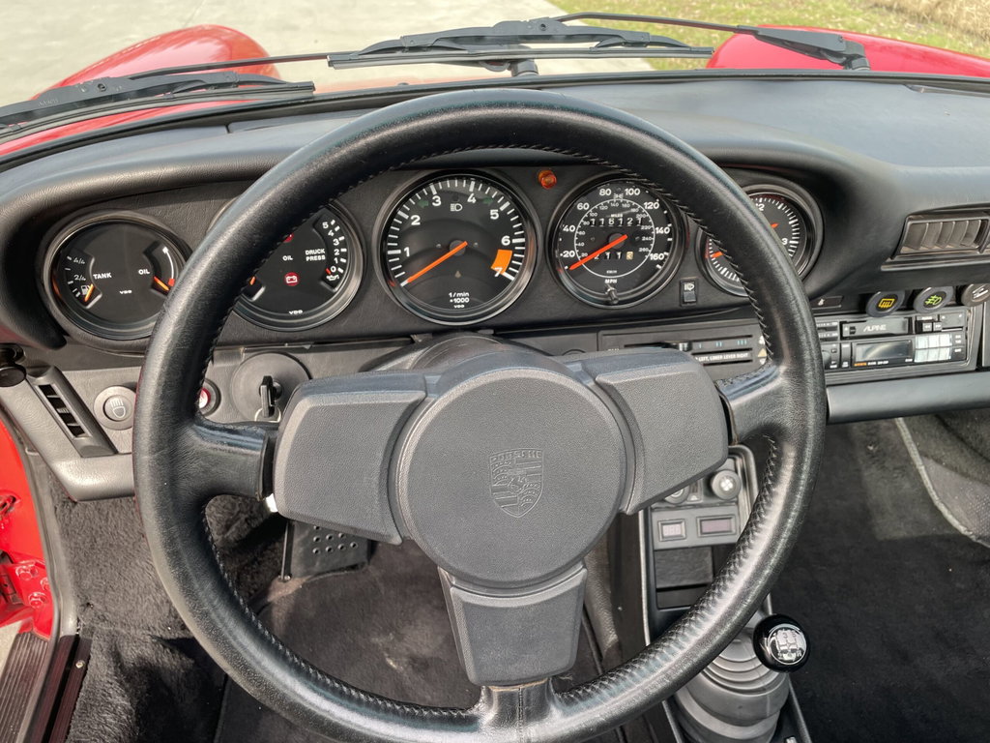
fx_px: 744
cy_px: 372
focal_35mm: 26
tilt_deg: -33.6
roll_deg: +0.0
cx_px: 495
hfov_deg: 67.3
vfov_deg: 53.1
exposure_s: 1/121
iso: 40
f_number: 1.6
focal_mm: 4.2
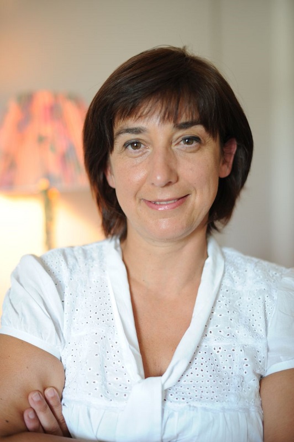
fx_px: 614
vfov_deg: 39.6
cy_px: 221
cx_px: 147
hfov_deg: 26.9
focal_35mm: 50
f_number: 2
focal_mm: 50
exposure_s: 1/50
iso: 400
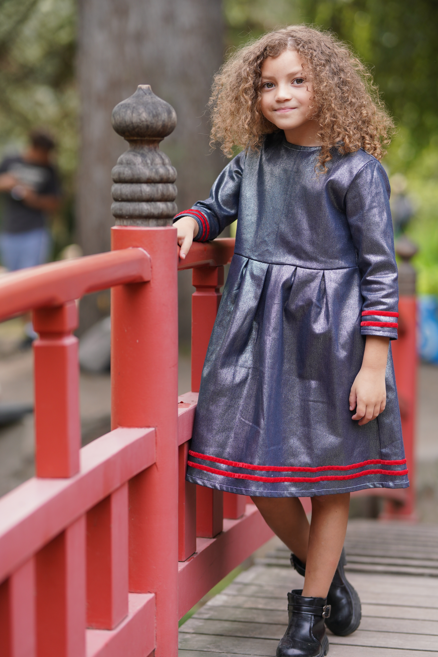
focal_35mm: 85
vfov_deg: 23.9
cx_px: 219
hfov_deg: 16.1
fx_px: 1551
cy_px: 328
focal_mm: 85
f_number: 2
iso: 320
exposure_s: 1/1000
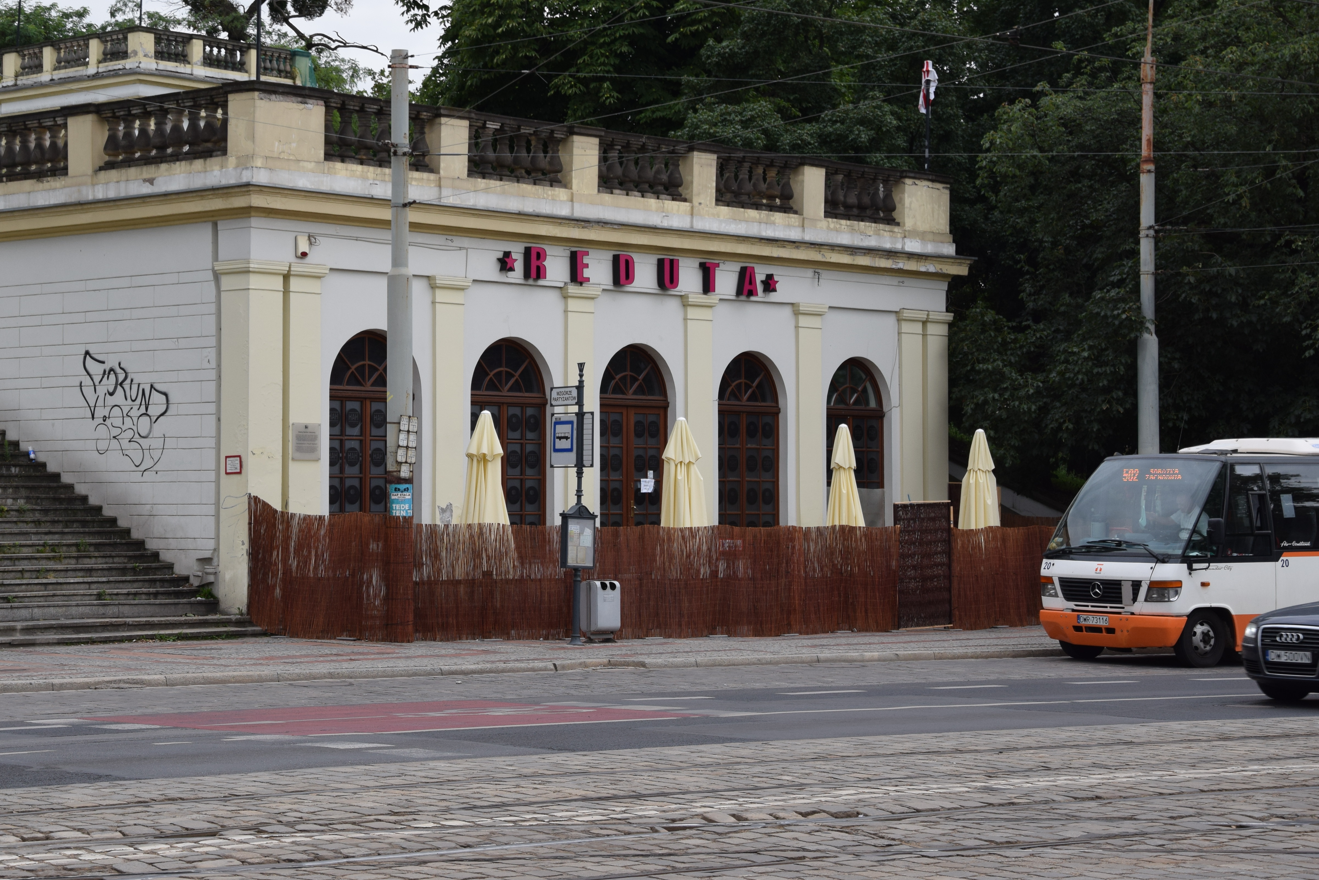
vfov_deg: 17.3
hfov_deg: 25.6
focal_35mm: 79
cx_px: 539
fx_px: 2894
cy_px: 377
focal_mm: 42
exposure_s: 1/250
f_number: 8
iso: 280
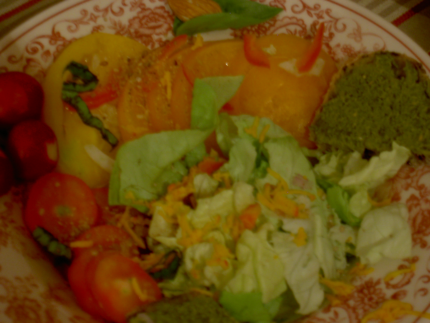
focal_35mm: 100
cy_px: 162
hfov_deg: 19.6
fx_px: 1242
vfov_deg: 14.8
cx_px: 215
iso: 100
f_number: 4.5
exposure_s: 1/8
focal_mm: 20.6
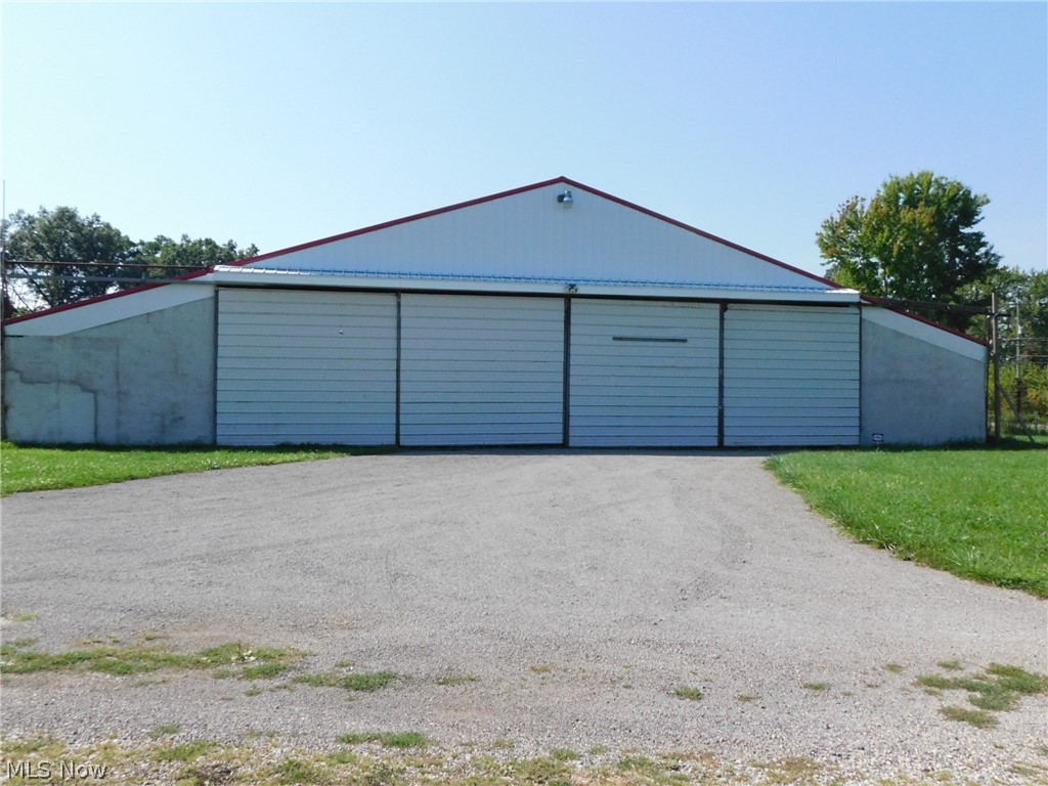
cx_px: 524
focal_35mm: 30
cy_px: 393
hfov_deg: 60.0
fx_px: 908
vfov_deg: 46.8
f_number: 6.4
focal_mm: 5.3
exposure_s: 1/1000
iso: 400
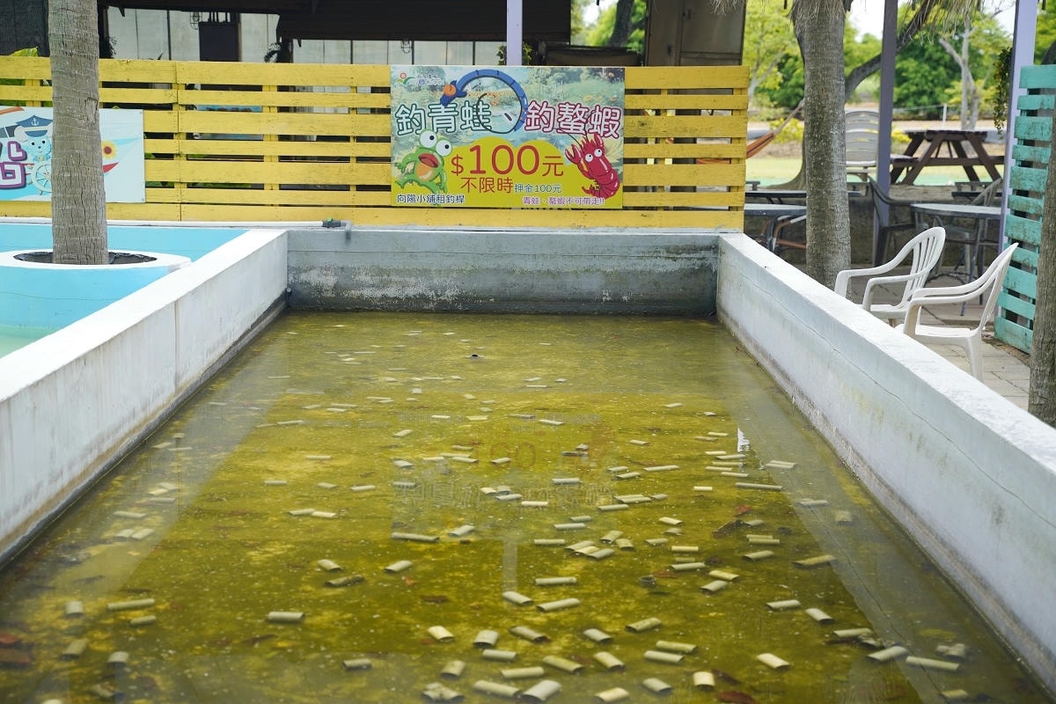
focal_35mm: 60
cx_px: 528
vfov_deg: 22.6
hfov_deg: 33.4
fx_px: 1760
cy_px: 352
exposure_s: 1/160
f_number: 4
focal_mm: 60
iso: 160
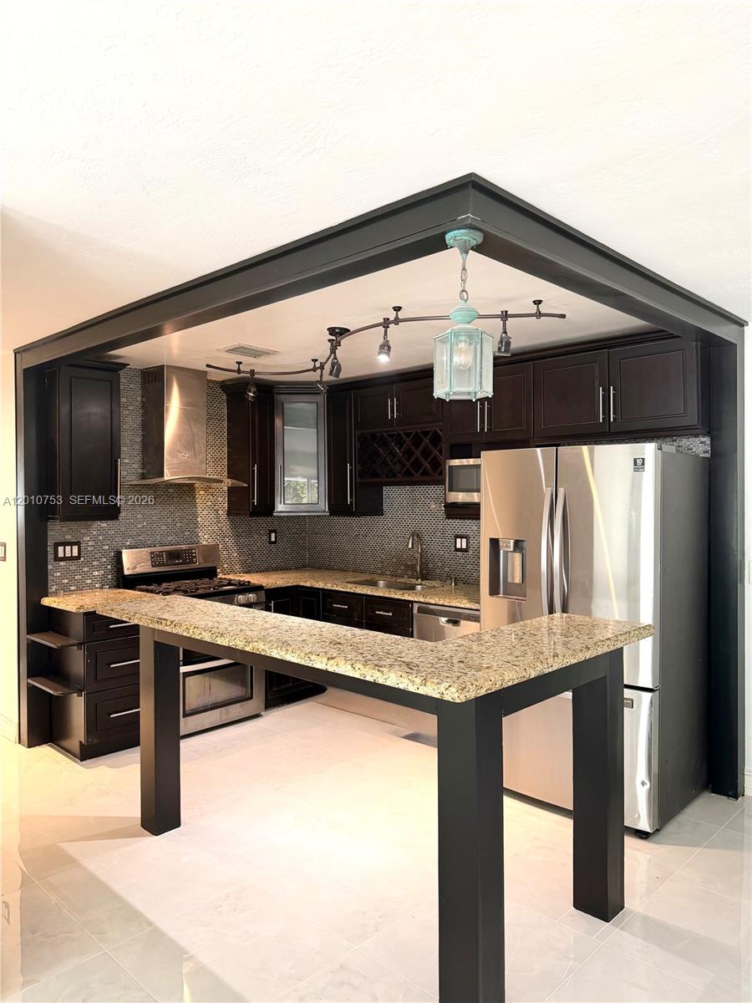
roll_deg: +0.3
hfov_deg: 56.8
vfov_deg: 71.6
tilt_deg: +0.3
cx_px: 376
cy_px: 502
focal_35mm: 24
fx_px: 695
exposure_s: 1/60
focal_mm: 6.76
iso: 125
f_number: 1.78
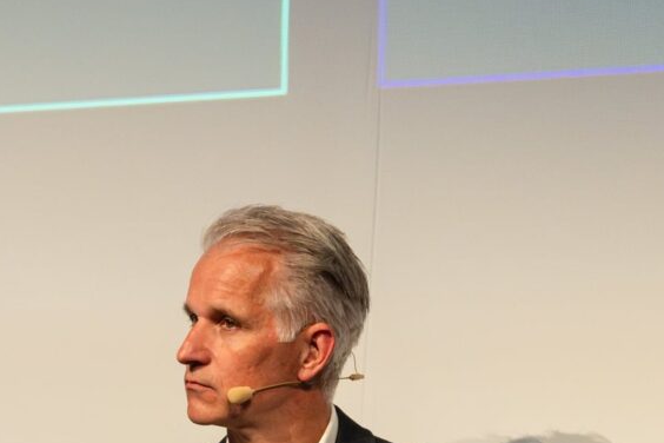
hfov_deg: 8.9
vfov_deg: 5.8
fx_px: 4279
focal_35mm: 232
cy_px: 766
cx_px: 512
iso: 2200
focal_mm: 46
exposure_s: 1/250
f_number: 4
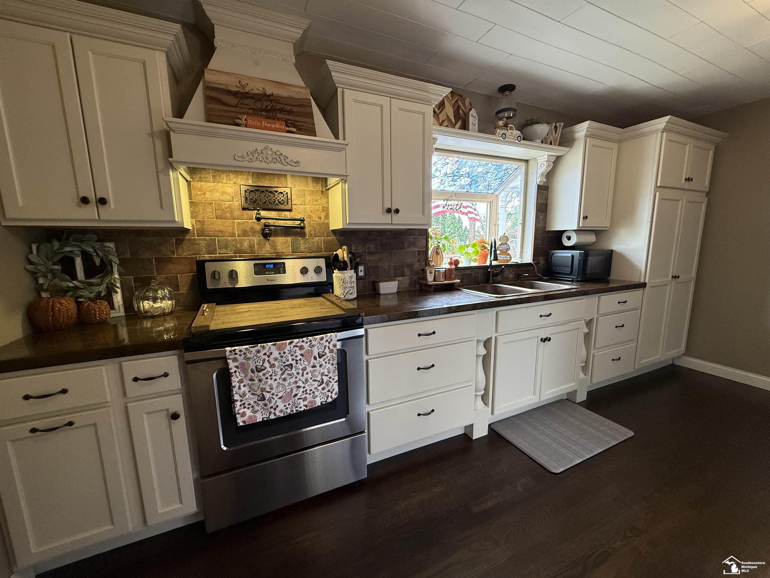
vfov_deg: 85.7
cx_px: 385
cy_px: 289
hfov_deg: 102.1
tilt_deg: -8.7
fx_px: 311
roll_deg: +0.8
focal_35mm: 14
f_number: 2.2
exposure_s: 1/120
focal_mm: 2.22
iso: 250
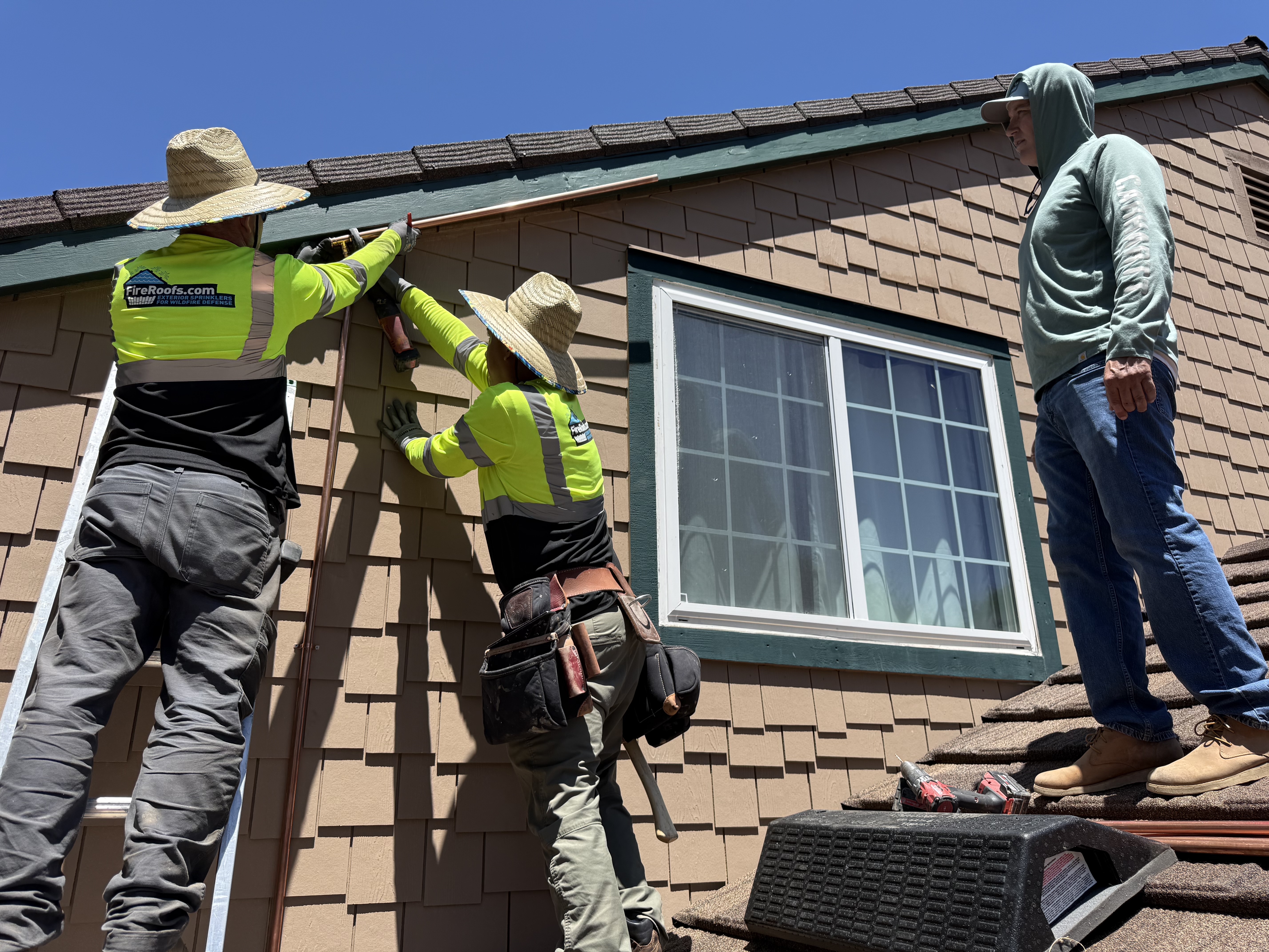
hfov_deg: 71.6
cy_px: 476
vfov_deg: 56.8
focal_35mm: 24
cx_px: 634
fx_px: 880
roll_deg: -0.1
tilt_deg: +20.9
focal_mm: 6.76
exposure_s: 1/3021
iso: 80
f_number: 1.78
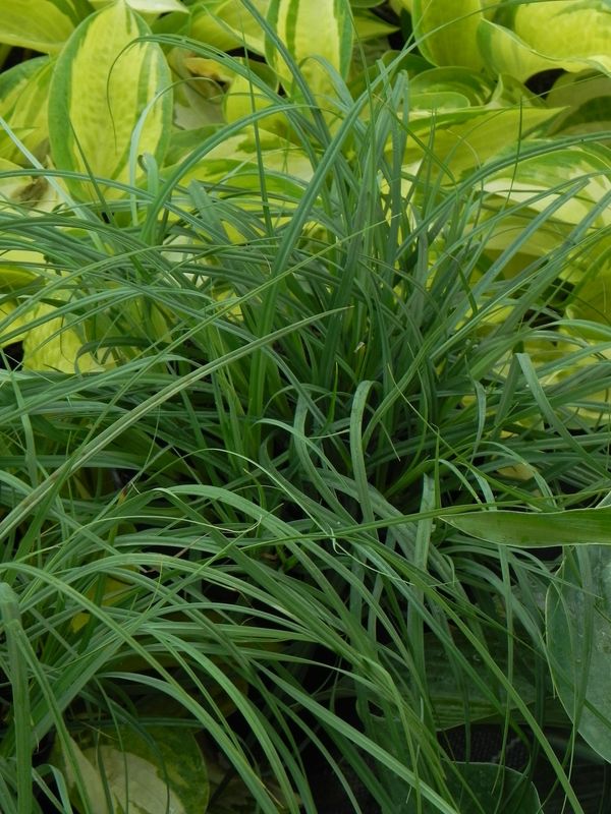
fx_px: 3389
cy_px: 407
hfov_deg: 10.3
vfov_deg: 13.7
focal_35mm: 144
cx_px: 306
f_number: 5.6
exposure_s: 1/160
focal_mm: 25.7
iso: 160
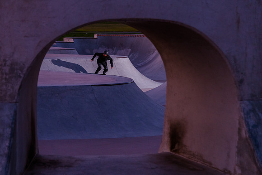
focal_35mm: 85
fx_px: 621
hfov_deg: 23.8
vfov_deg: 16.0
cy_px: 84
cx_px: 103
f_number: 4
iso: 2500
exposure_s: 1/160
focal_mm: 70
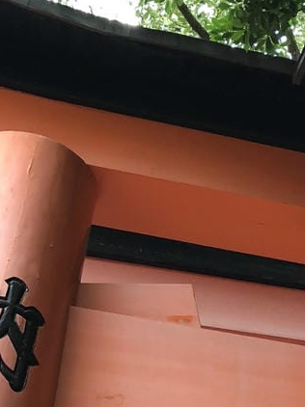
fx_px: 1294
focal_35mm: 110
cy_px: 499
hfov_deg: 13.2
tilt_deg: +31.7
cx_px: 343
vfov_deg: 17.0
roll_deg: +0.8
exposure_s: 1/30
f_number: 1.8
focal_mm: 3.99
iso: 25
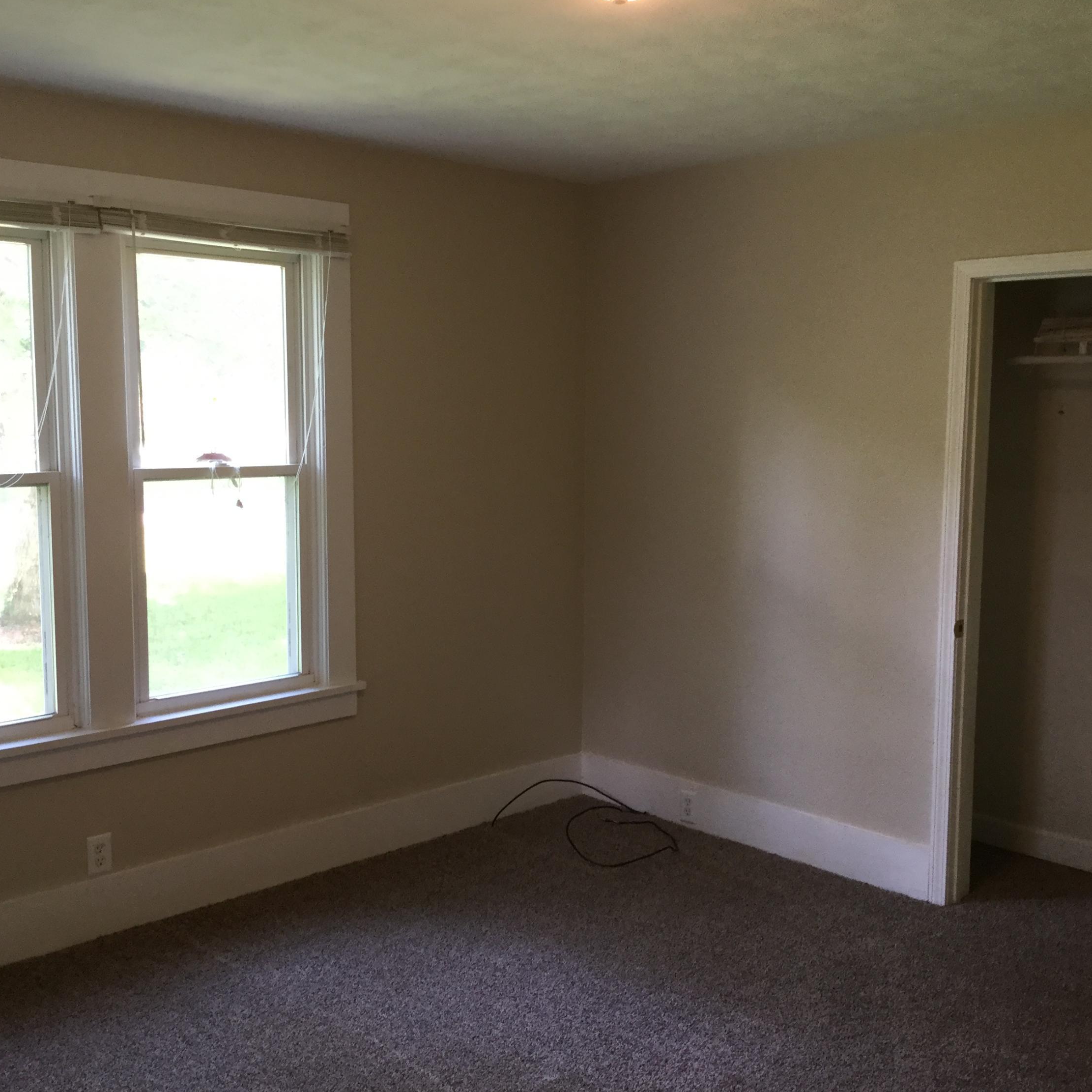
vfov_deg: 44.9
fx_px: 1321
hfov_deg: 44.9
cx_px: 576
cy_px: 548
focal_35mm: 37
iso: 50
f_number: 2.4
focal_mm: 3.3
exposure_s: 1/30
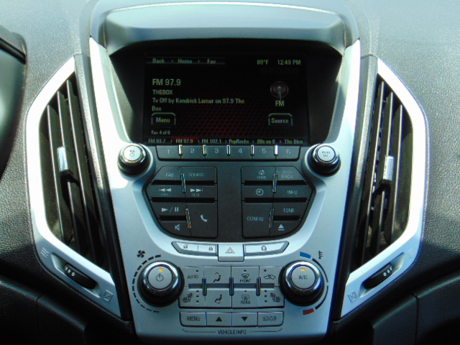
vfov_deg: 24.4
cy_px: 172
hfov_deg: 32.2
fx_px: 797
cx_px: 230
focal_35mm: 60
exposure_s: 1/200
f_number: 3.6
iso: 80
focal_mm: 10.8
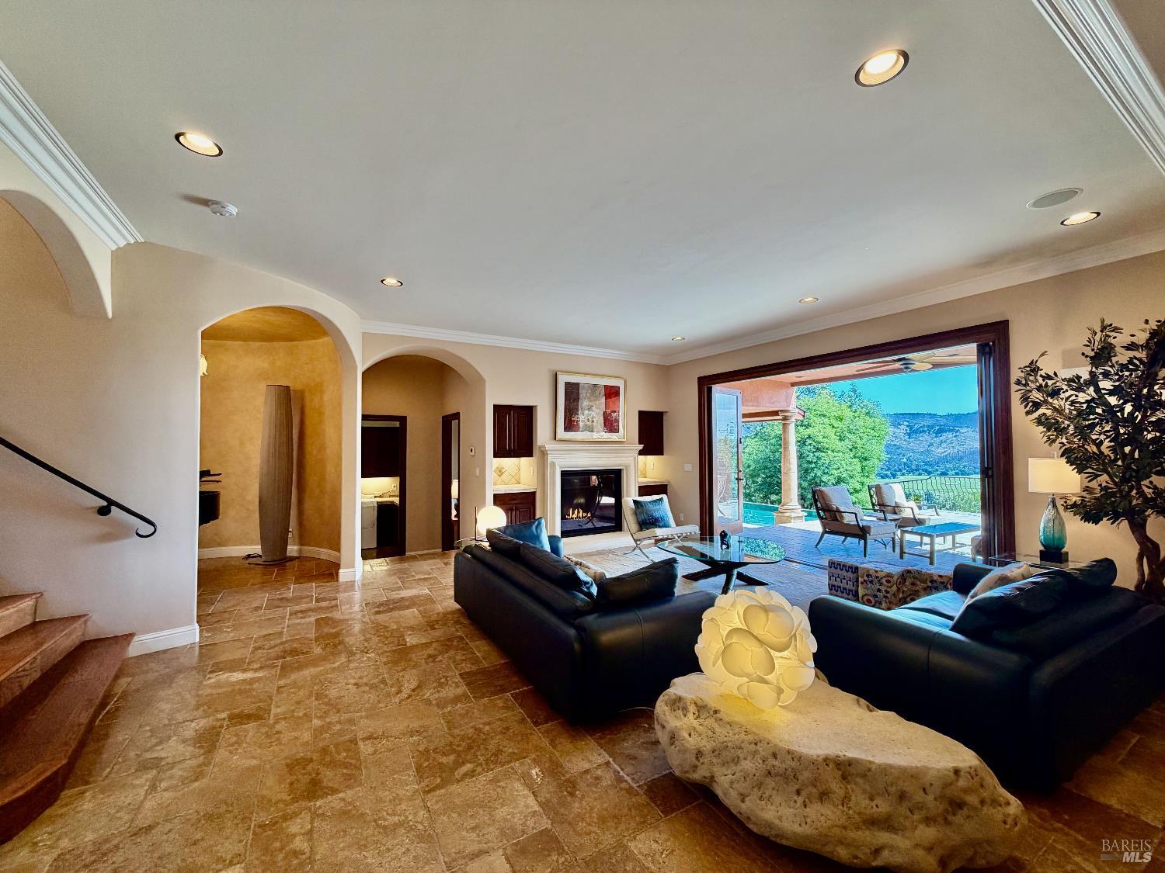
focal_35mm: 14
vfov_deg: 85.7
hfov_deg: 102.1
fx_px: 471
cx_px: 582
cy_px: 436
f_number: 2.2
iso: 125
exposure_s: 1/120
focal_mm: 2.22
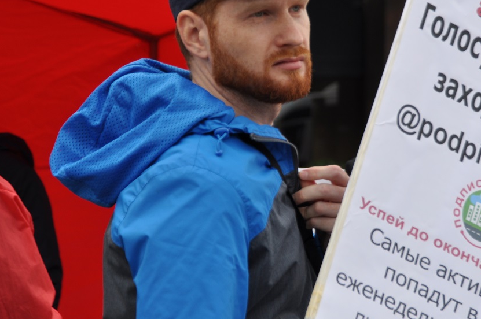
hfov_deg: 9.8
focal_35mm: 209
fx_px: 2789
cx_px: 323
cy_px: 144
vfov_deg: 6.6
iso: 200
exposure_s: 1/200
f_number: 7.1
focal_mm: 90
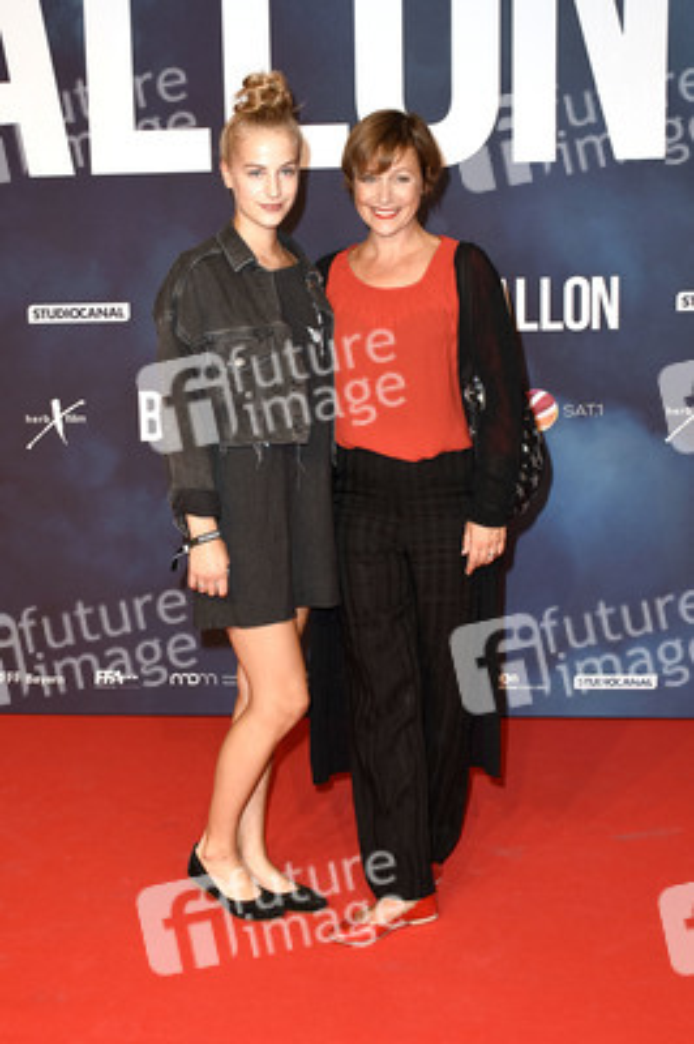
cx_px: 347
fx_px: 1130
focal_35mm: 39
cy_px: 522
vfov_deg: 49.6
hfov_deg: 34.2
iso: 320
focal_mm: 26
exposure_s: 1/100
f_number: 6.3
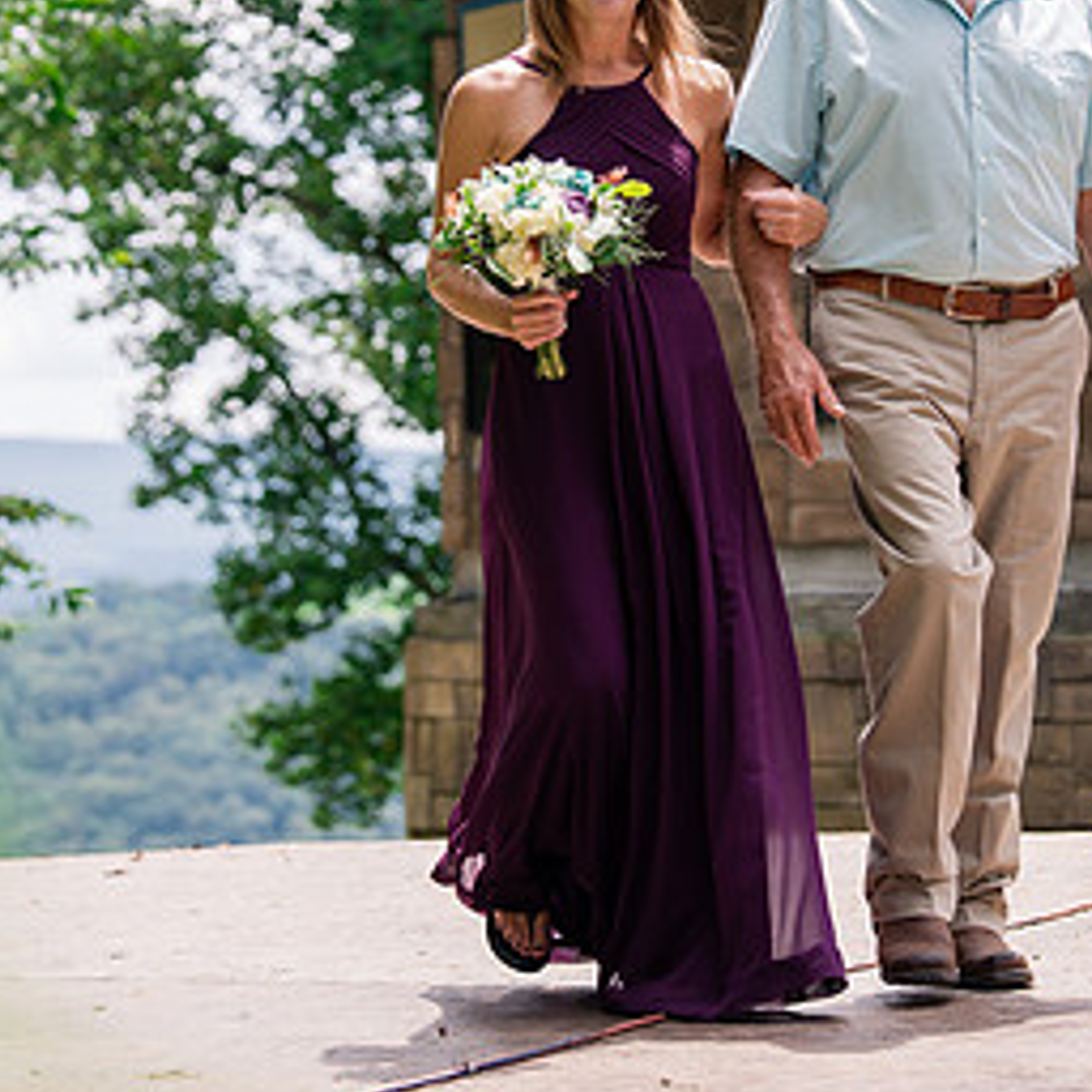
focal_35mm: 150
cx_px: 787
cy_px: 362
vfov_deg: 11.6
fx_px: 5354
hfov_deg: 11.6
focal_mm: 70
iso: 160
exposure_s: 1/800
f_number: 2.8
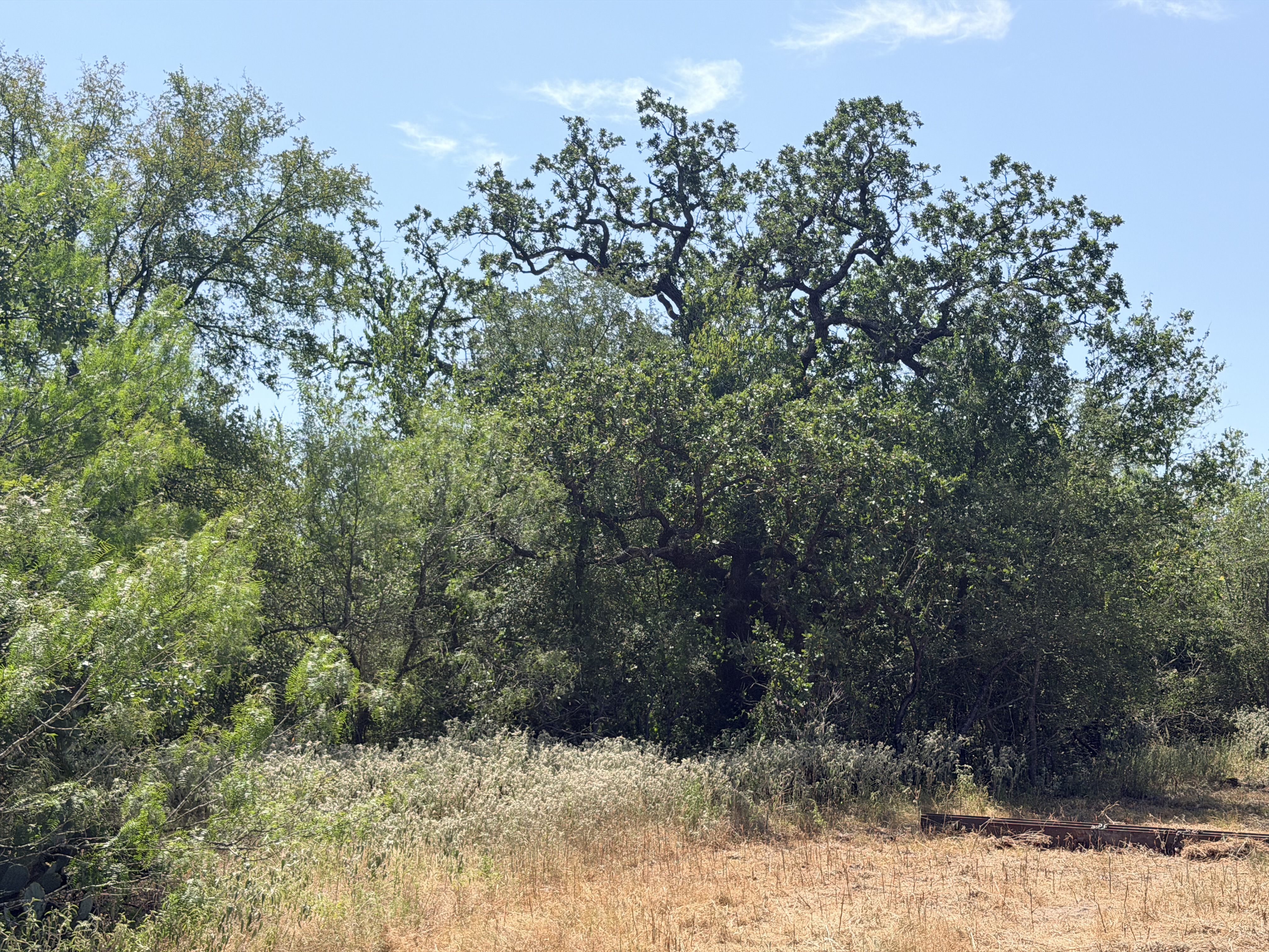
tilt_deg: +5.4
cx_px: 634
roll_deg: +0.9
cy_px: 476
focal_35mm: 48
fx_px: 1760
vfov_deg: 30.3
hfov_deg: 39.7
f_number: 1.78
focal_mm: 6.76
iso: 64
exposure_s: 1/3378
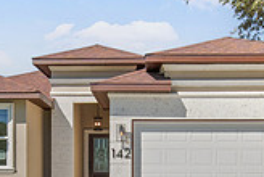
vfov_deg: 24.6
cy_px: 171
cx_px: 124
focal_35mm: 53
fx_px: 389
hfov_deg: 37.4
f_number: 13
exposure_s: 1/60
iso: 100
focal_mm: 15
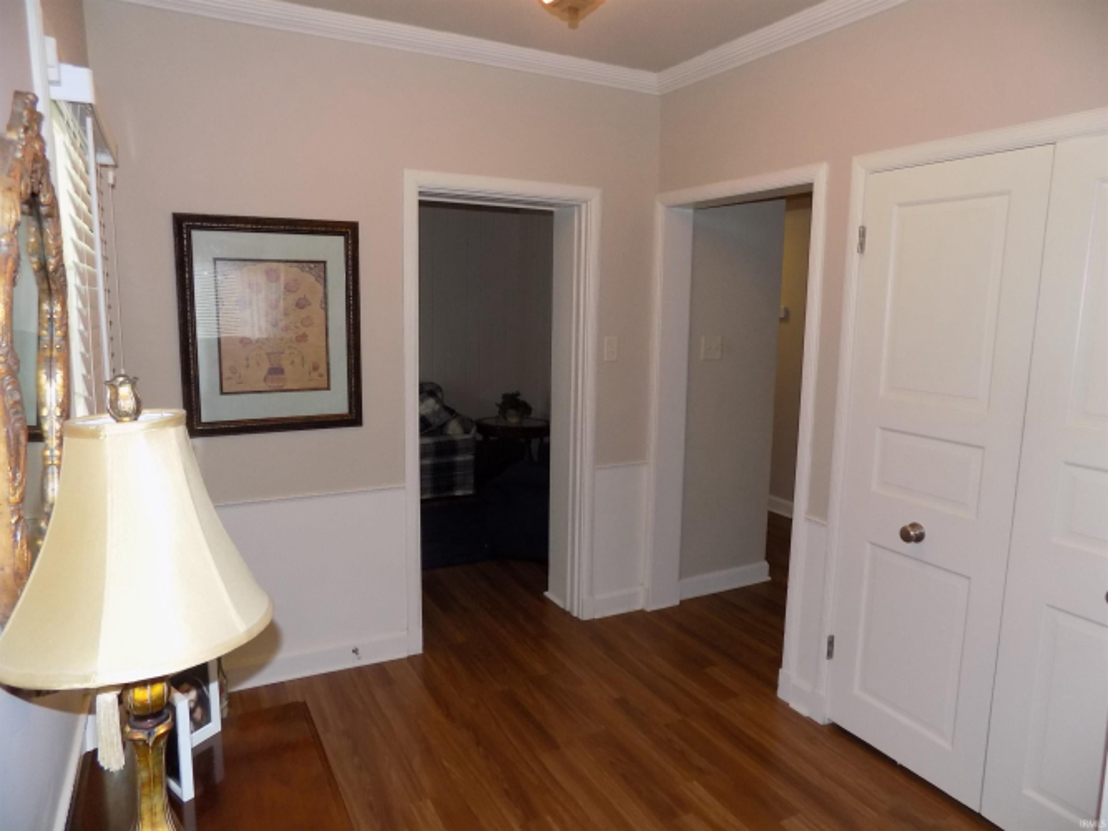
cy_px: 416
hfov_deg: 73.9
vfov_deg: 58.9
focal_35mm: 23
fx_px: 736
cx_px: 554
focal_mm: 4
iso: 200
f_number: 3.1
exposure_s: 1/30
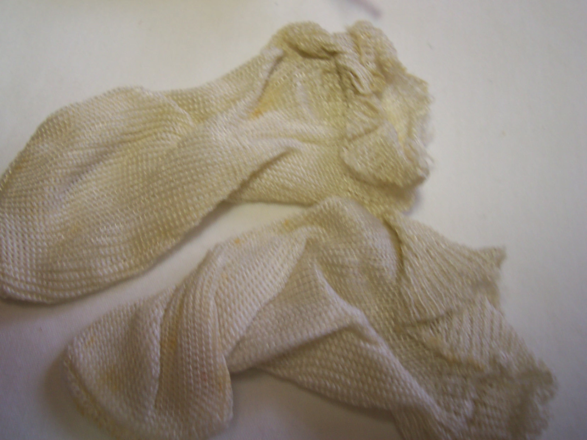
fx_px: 627
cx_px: 294
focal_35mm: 37
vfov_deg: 38.7
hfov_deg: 50.1
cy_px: 220
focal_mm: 5.6
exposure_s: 1/45
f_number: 2.8
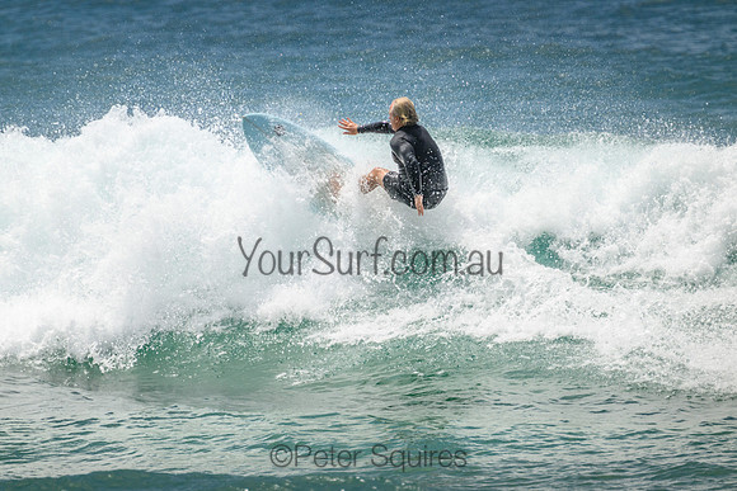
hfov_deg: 2.6
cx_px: 368
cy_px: 246
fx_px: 16381
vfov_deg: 1.7
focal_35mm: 800
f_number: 11
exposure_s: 1/3200
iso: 800
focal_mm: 800
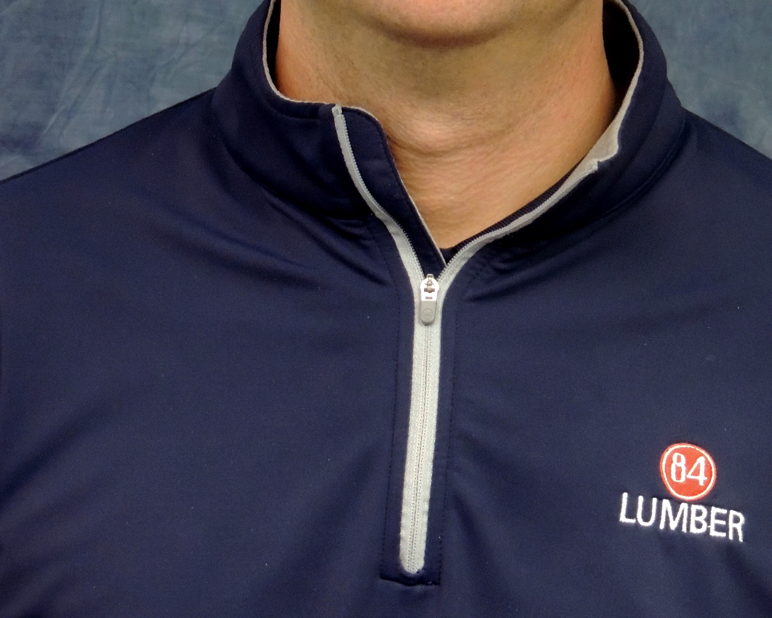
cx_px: 429
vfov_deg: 6.8
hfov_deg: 8.5
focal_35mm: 227
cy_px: 142
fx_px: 5186
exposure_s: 1/25
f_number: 4.2
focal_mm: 21.4
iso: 640
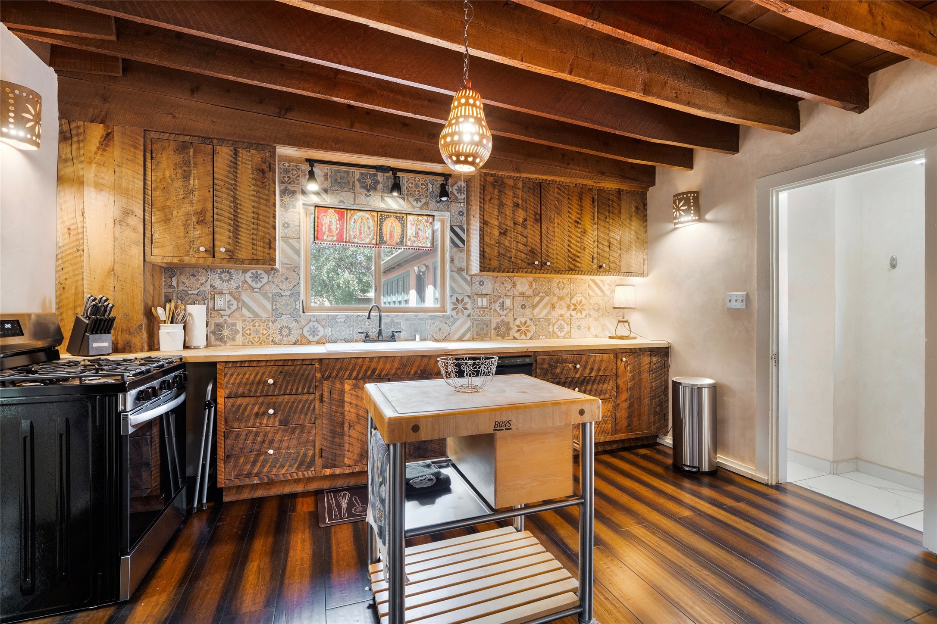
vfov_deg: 73.7
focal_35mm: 16
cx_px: 468
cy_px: 312
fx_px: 416
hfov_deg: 96.7
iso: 320
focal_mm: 16
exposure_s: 1/6
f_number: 9
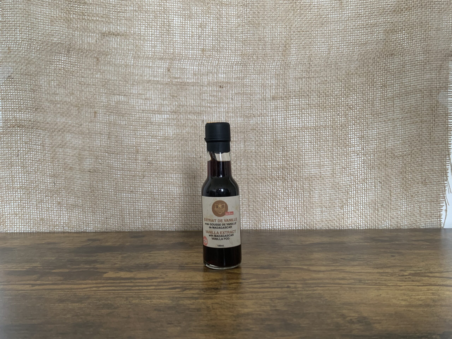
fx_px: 339
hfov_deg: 67.3
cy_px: 170
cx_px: 226
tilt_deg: -3.9
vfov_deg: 53.1
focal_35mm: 26
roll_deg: -0.2
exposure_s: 1/69
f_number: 1.8
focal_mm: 4.25
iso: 100
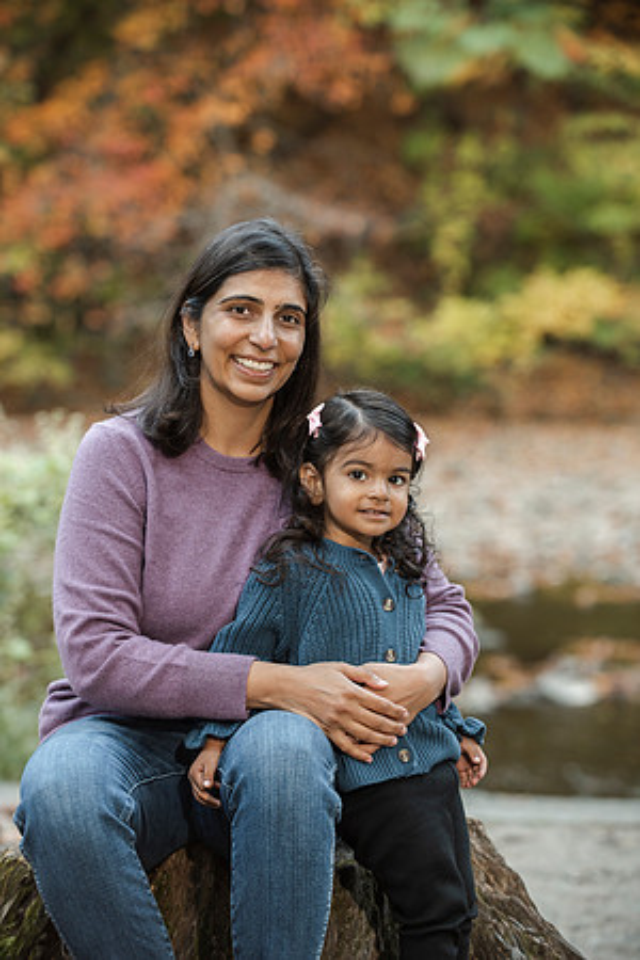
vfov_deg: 17.1
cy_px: 480
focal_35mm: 120
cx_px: 320
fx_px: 3200
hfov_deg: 11.4
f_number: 4
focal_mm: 120
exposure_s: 1/125
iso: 640
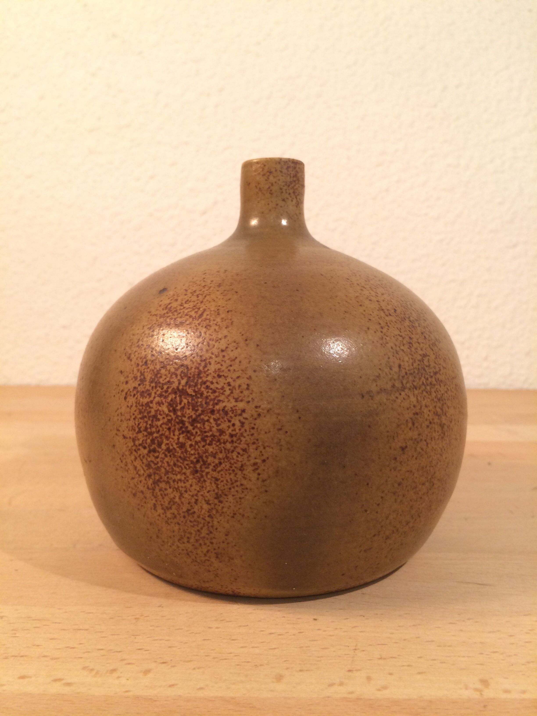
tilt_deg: -7.8
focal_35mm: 29
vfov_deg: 61.7
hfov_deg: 48.2
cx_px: 268
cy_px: 358
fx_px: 600
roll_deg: +1.0
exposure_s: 1/33
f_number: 2.2
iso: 80
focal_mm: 4.15
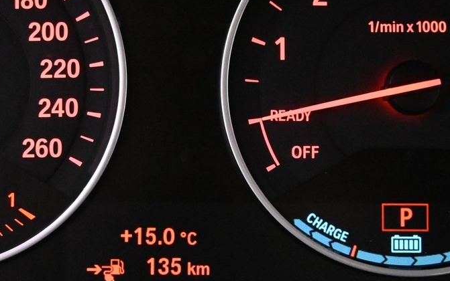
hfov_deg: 22.5
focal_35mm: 92
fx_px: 1132
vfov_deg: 14.2
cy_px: 107
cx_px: 189
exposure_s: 1/40
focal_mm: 25
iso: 8000
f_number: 4.2
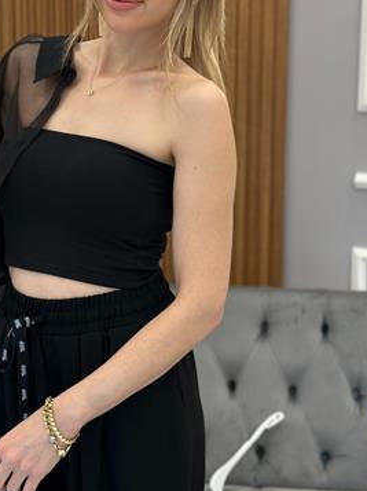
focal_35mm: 70
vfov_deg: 27.7
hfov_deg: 20.9
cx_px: 120
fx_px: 991
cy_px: 193
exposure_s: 1/100
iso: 80
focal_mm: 6.86
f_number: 1.78
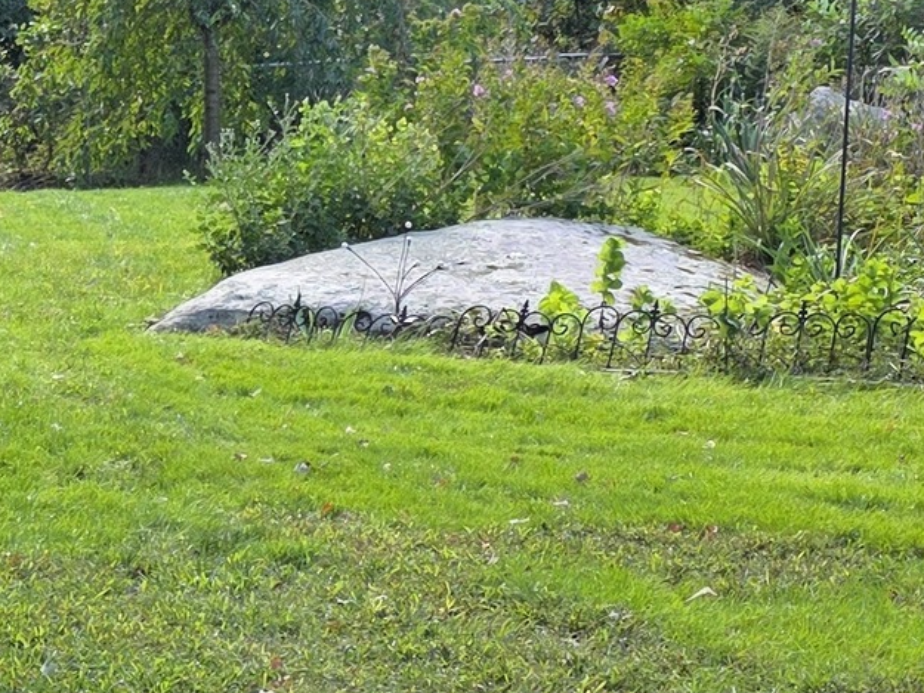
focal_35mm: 113
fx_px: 3017
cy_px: 313
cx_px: -293
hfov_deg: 16.4
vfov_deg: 13.1
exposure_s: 1/359
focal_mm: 6.3
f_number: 1.7
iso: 40
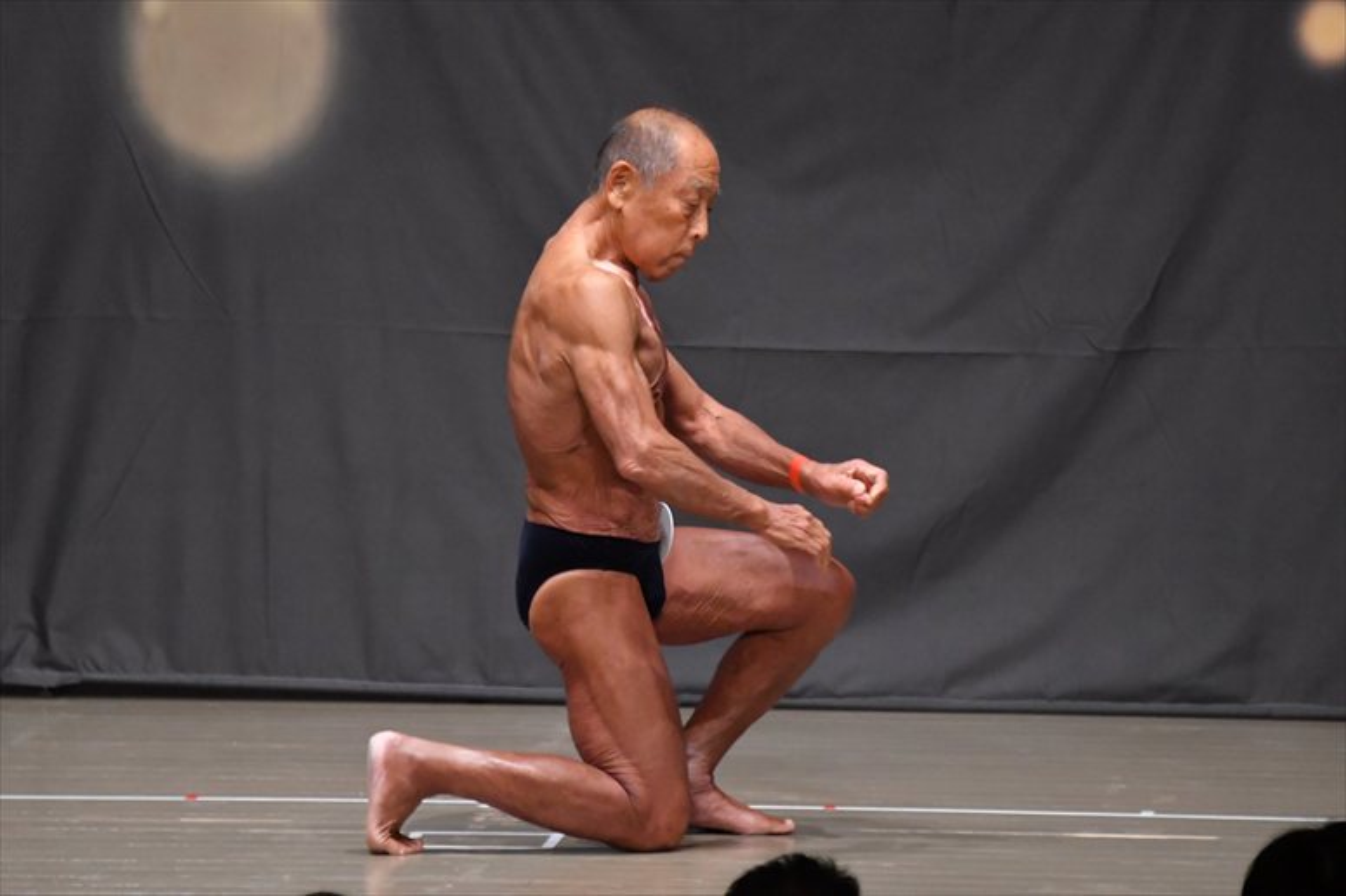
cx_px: 673
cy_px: 448
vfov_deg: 4.4
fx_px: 11772
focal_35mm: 315
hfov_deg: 6.5
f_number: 5.6
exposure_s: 1/400
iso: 6400
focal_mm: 210
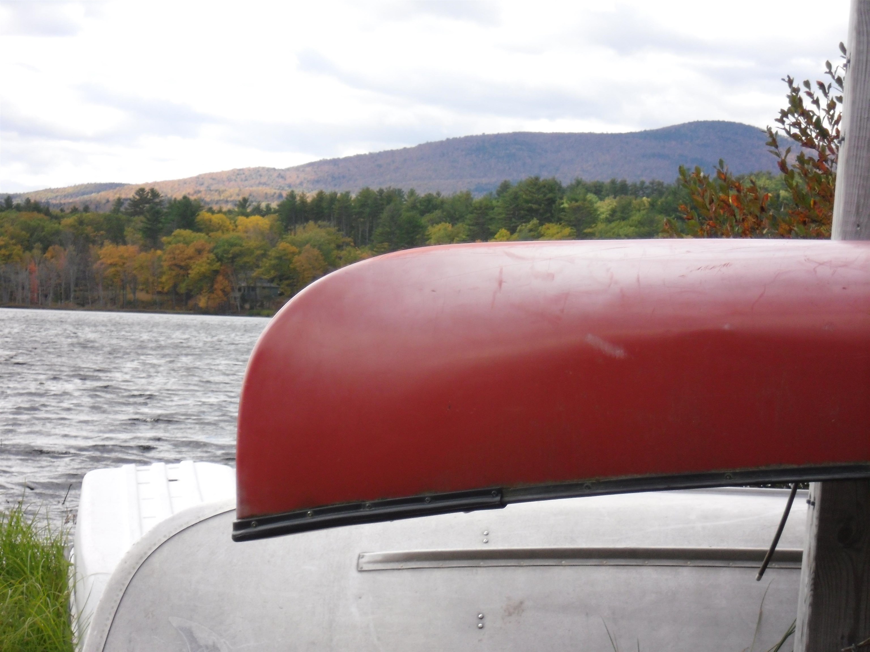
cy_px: 326
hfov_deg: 18.2
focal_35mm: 108
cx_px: 435
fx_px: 2714
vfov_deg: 13.7
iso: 200
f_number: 5.9
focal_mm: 19.6
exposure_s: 1/250
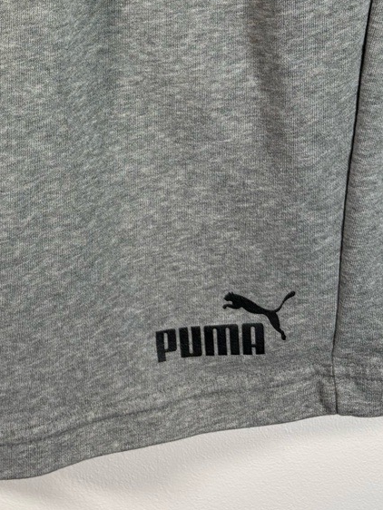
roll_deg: -1.2
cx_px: -9
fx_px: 1091
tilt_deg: -15.1
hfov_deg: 19.3
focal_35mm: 74
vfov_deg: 24.6
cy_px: -44
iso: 80
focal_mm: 5.96
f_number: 1.6
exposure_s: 1/100
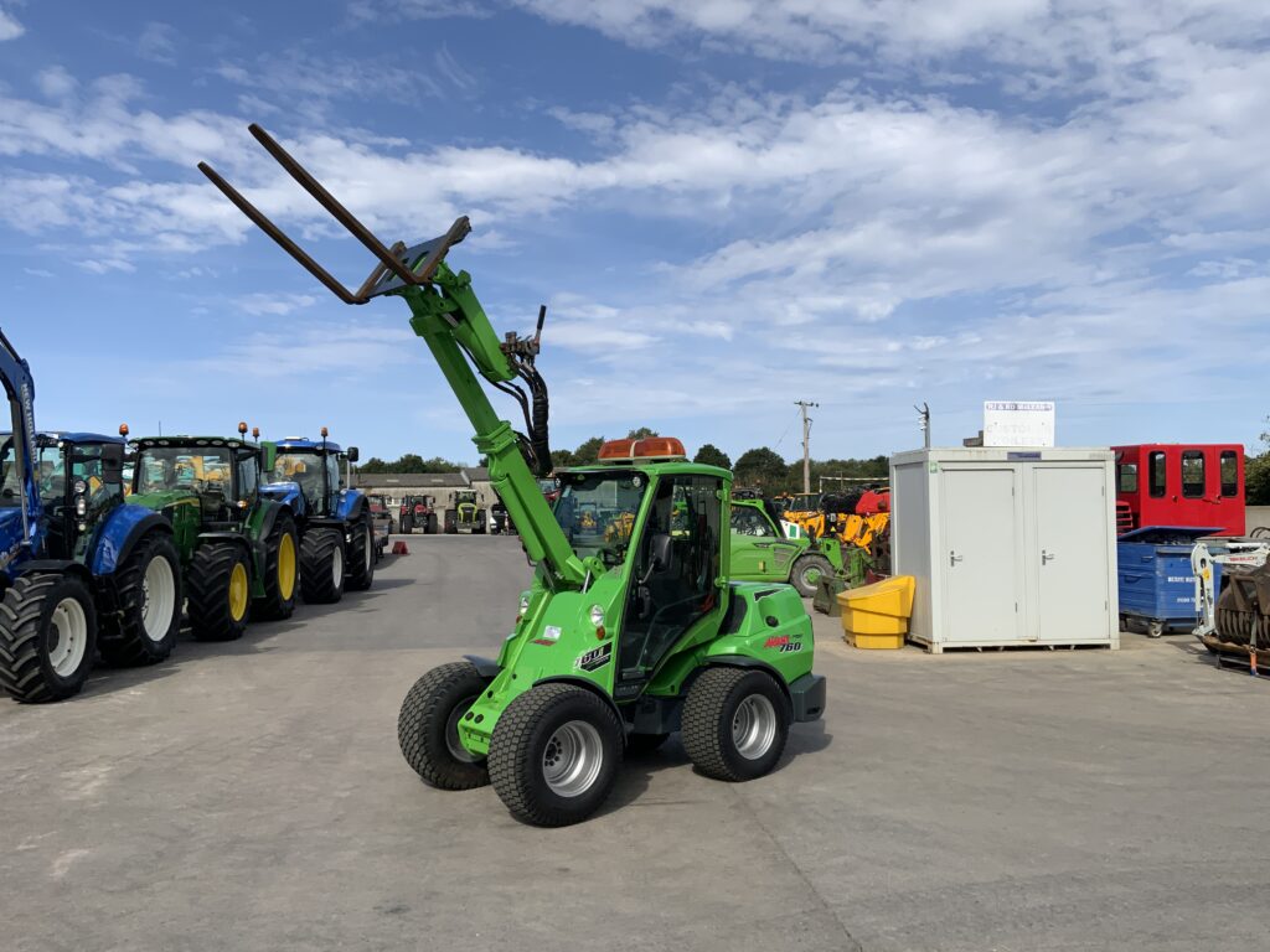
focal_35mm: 29
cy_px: 476
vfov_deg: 48.2
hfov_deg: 61.7
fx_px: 1064
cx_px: 635
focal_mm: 3
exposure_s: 1/2538
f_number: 1.8
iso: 16
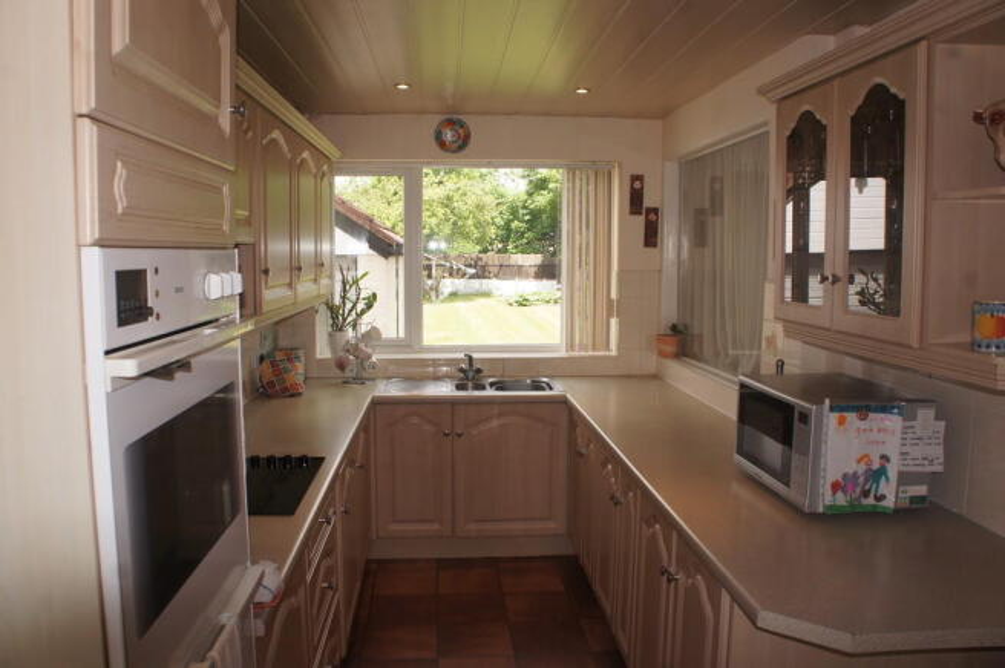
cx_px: 502
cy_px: 334
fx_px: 753
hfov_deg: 67.4
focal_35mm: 27
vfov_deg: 47.8
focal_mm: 18
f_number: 8
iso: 200
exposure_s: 1/100
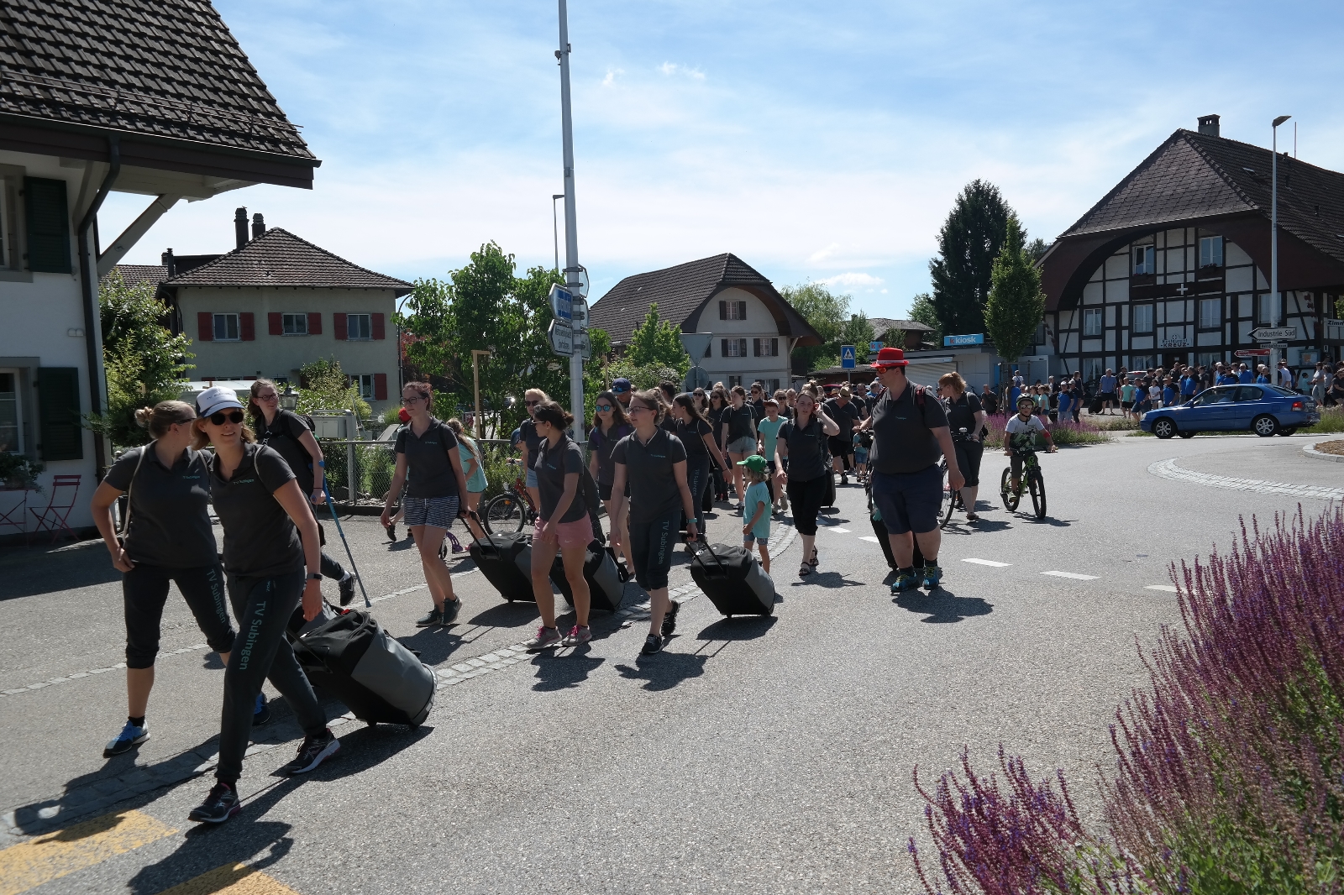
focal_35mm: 27
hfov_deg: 67.4
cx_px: 672
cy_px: 448
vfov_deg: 47.9
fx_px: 1008
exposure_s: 1/320
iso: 100
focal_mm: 18
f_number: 7.1
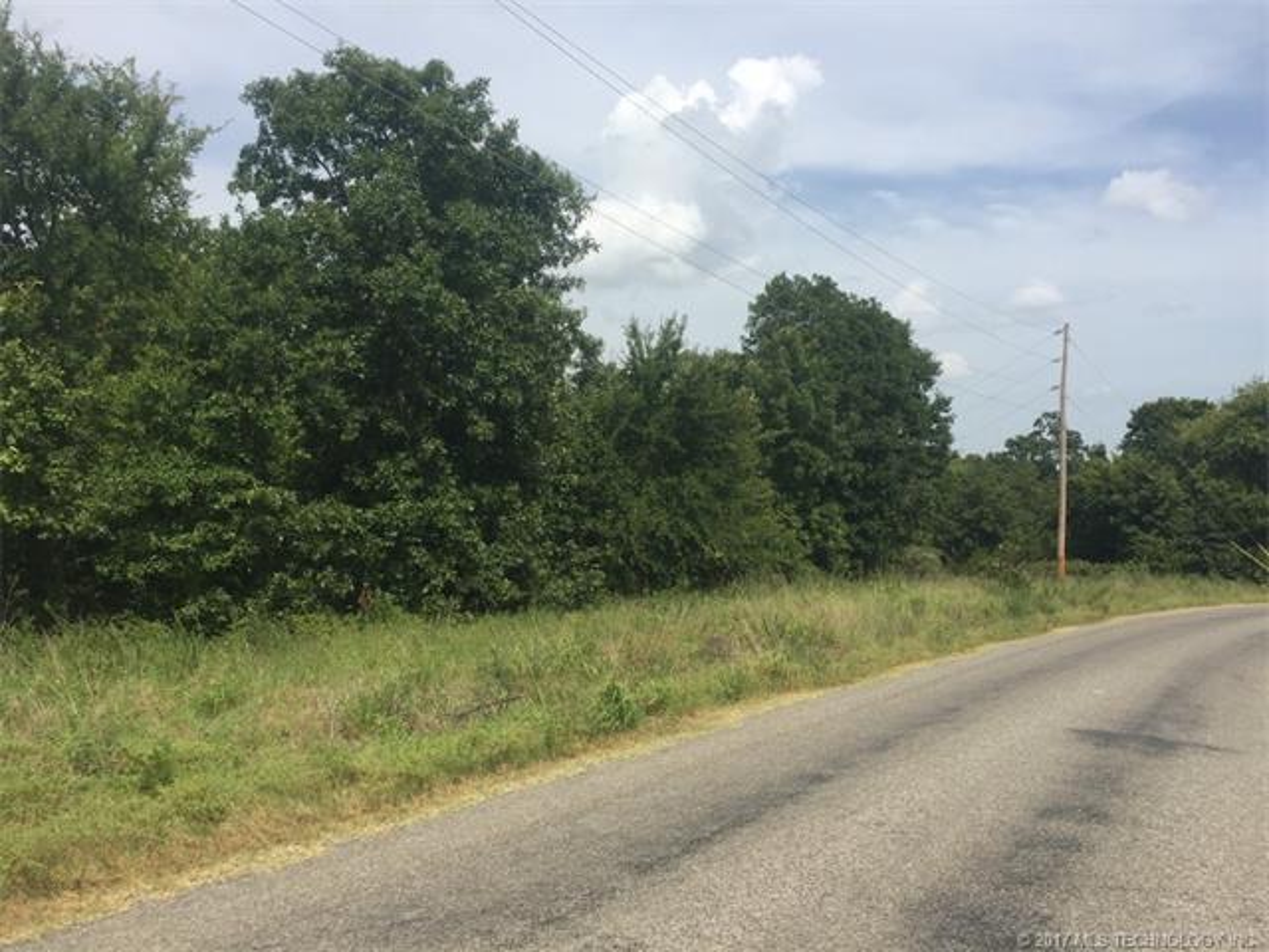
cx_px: 634
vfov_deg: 48.2
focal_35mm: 29
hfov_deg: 61.7
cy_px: 476
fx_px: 1063
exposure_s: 1/2326
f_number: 2.2
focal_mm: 4.15
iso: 32
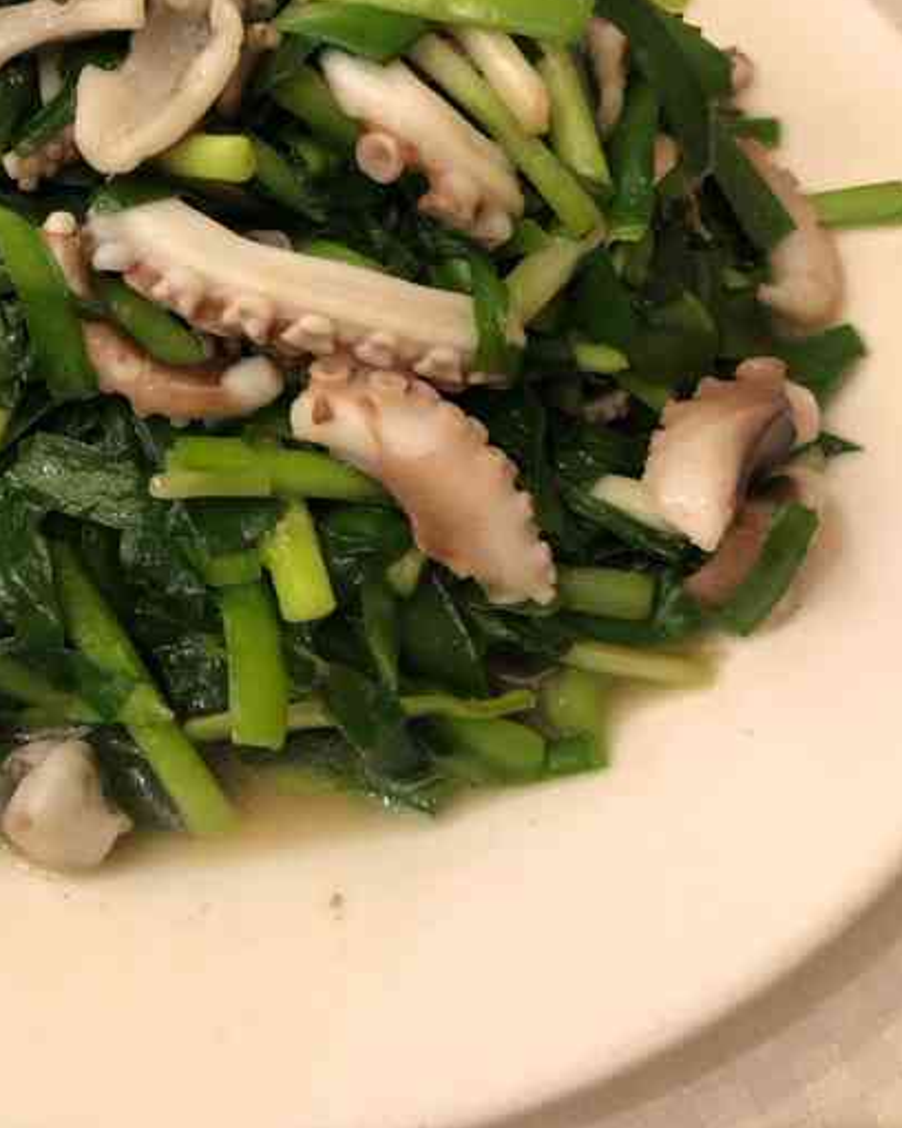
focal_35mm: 50
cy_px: 236
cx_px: 201
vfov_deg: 36.2
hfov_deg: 29.7
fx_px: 1668
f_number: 1.8
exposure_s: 1/20
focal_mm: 3.99
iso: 40
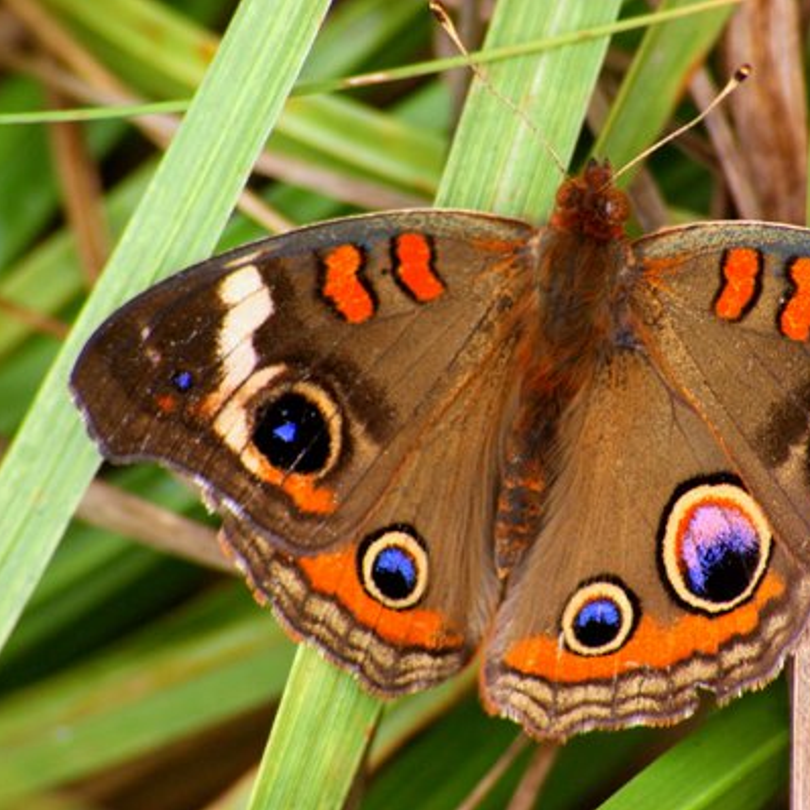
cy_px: 405
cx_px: 570
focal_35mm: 577
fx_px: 15275
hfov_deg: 3.0
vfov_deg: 3.0
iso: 400
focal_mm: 300
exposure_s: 1/100
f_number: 11
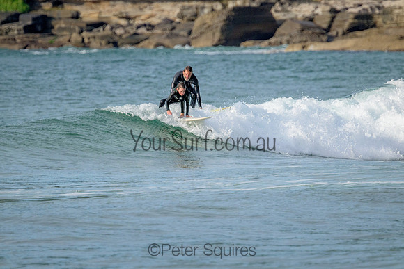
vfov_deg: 1.7
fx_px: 8979
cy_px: 134
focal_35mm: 800
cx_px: 202
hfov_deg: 2.6
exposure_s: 1/1250
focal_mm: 800
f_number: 11
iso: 2200
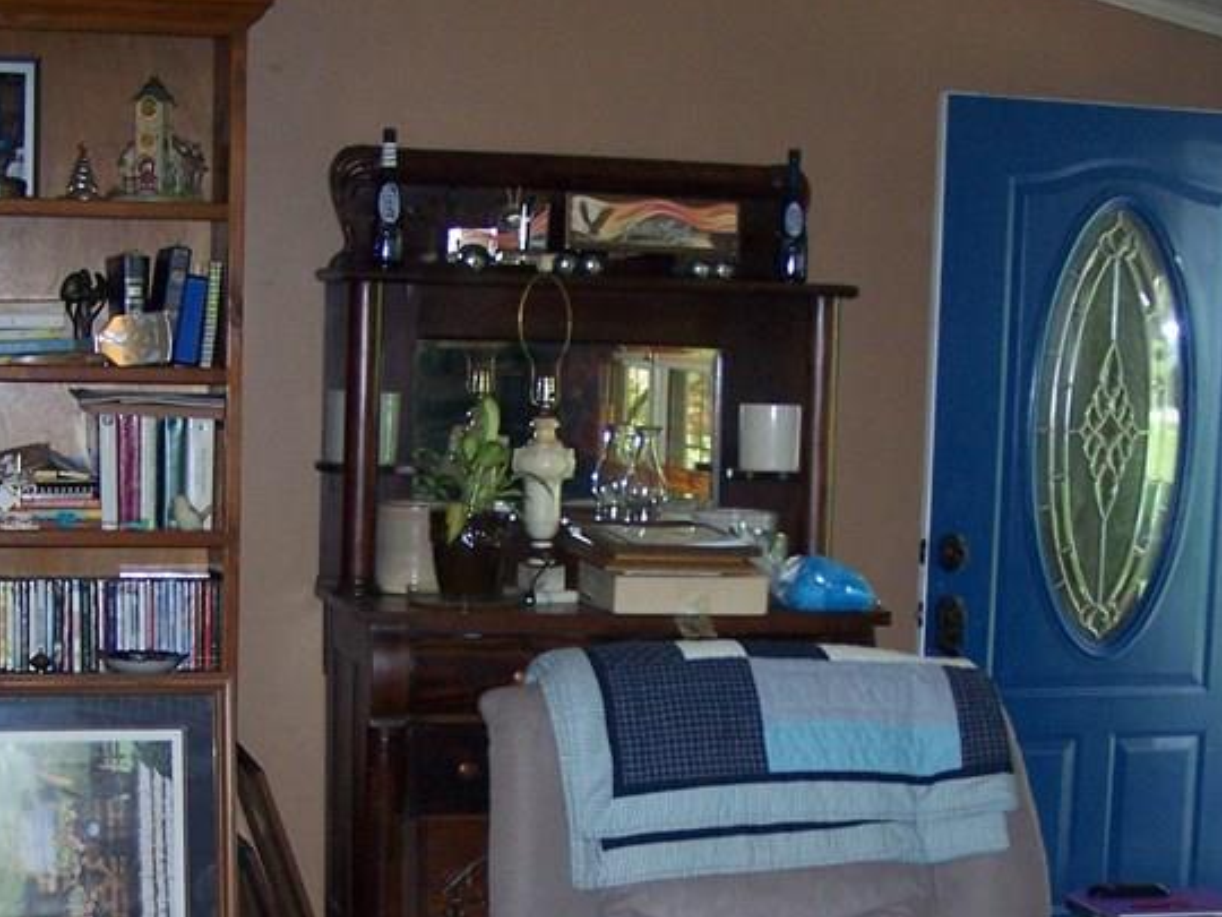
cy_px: 702
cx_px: 591
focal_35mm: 72
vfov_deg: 20.3
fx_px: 2542
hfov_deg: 27.0
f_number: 2.8
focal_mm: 6.3
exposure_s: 1/60
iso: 140
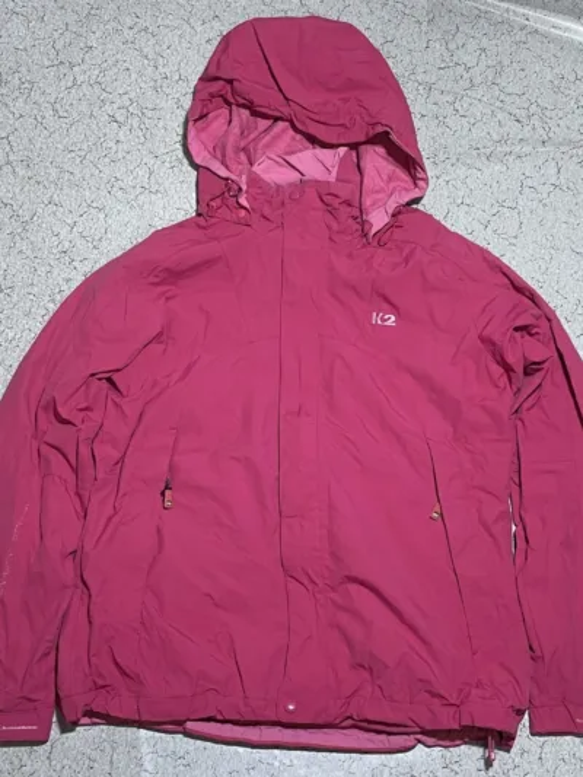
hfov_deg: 53.1
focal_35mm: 26
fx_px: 584
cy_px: 388
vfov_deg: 67.3
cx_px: 292
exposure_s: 1/50
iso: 64
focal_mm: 4.2
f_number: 1.6
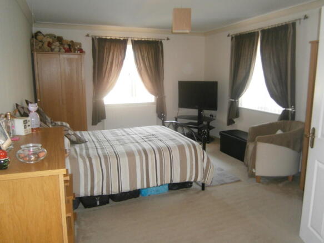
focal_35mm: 26
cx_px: 162
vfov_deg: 53.0
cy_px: 122
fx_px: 243
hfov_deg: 67.3
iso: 160
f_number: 2.8
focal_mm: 4.7
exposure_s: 1/30
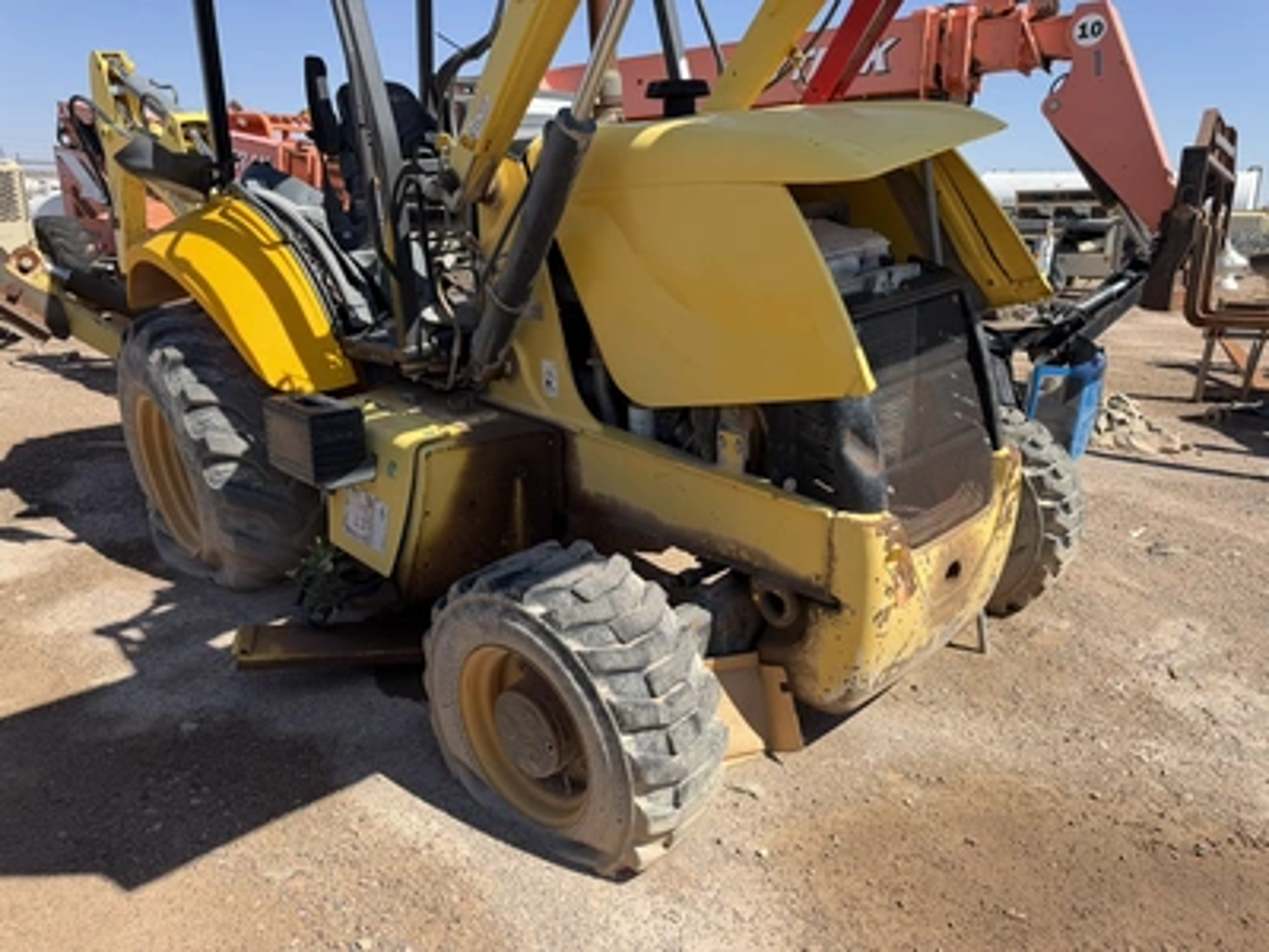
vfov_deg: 56.8
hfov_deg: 71.6
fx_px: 880
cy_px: 476
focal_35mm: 24
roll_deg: +0.0
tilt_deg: -17.5
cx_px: 634
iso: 80
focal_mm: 6.76
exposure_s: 1/3759
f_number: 1.78
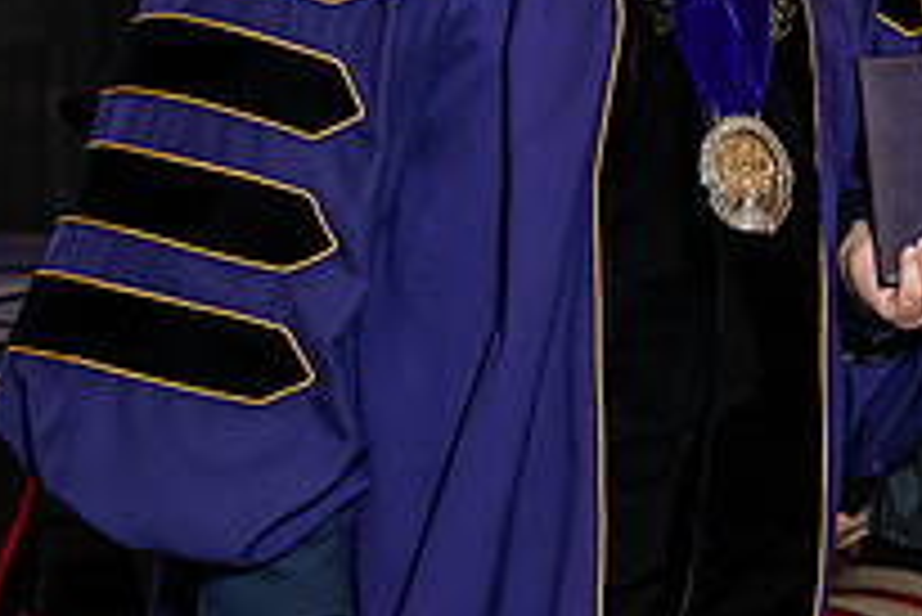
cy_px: 52
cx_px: 810
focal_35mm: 198
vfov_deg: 6.9
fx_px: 5074
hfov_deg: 10.3
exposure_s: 1/200
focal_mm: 70
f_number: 4.5
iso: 1250
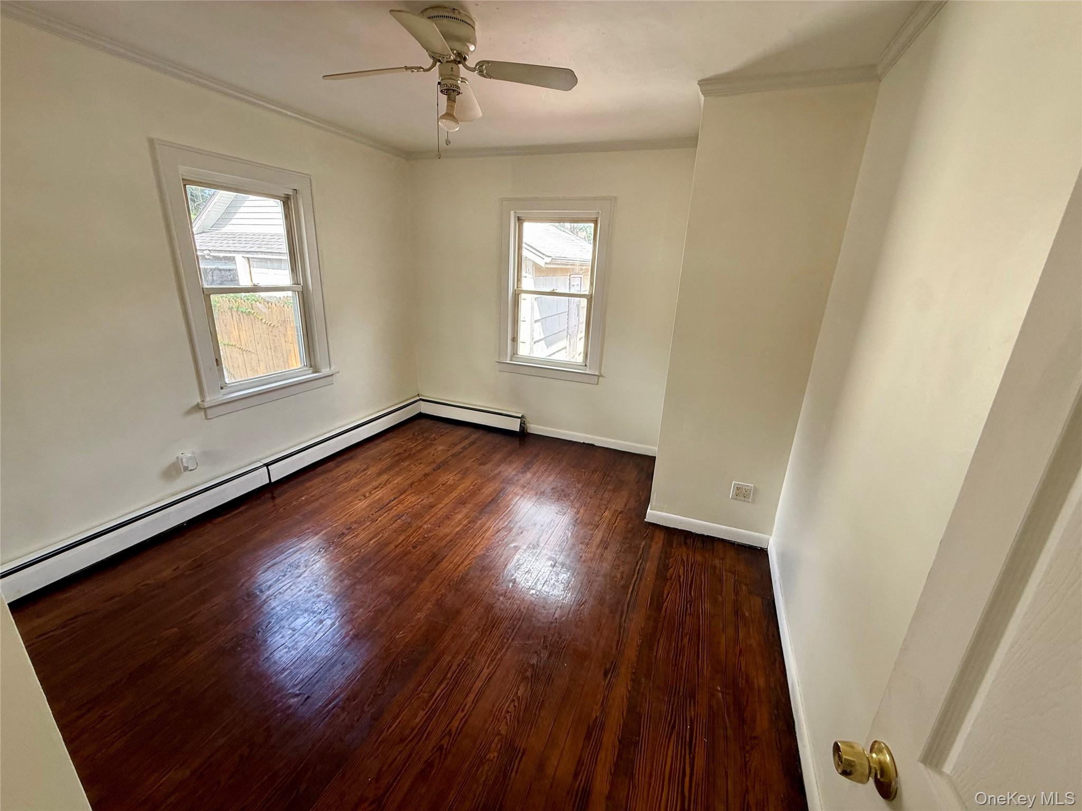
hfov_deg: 102.1
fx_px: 438
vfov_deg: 85.7
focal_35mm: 14
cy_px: 406
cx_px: 541
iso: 100
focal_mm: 2.22
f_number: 2.2
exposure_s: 1/99
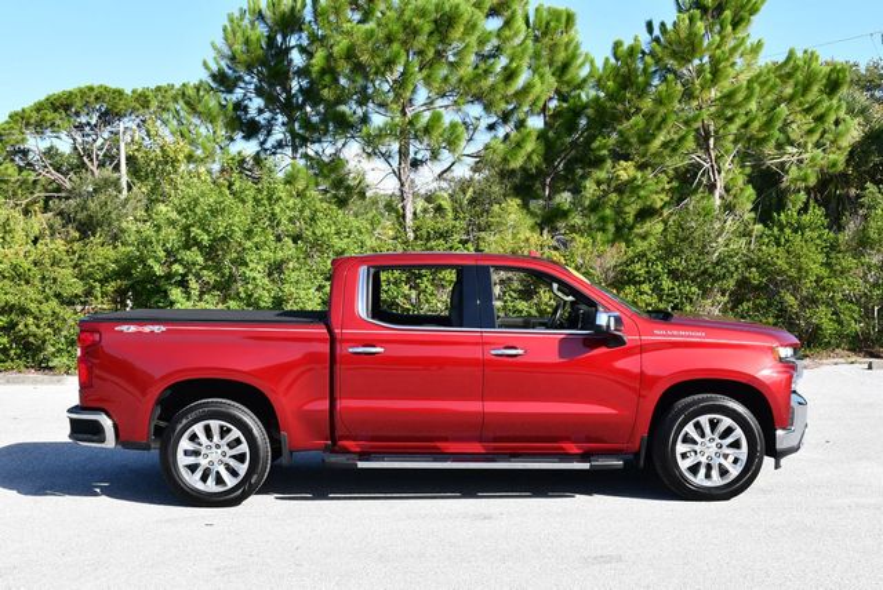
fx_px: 1178
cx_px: 442
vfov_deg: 28.1
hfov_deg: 41.1
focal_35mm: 48
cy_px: 295
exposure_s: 1/250
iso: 200
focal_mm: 24
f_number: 7.1
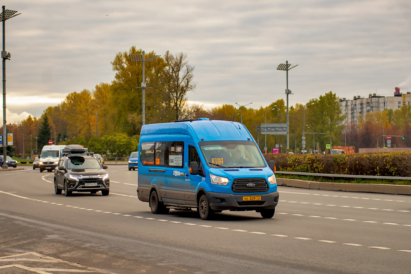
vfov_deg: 15.9
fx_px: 982
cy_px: 137
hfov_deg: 23.6
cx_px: 206
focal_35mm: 86
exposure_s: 1/640
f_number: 4
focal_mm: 86
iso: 320
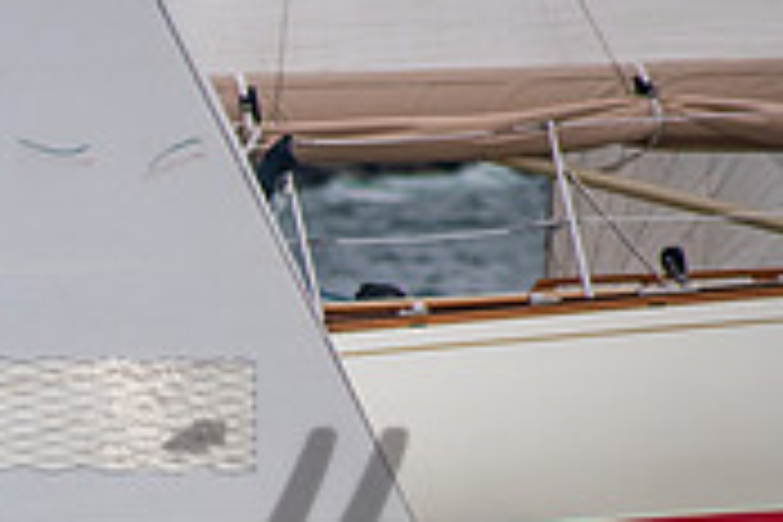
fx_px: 25054
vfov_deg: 1.2
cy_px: 641
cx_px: -238
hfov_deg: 1.8
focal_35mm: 1152
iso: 400
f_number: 5.6
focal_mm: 230
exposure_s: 1/500
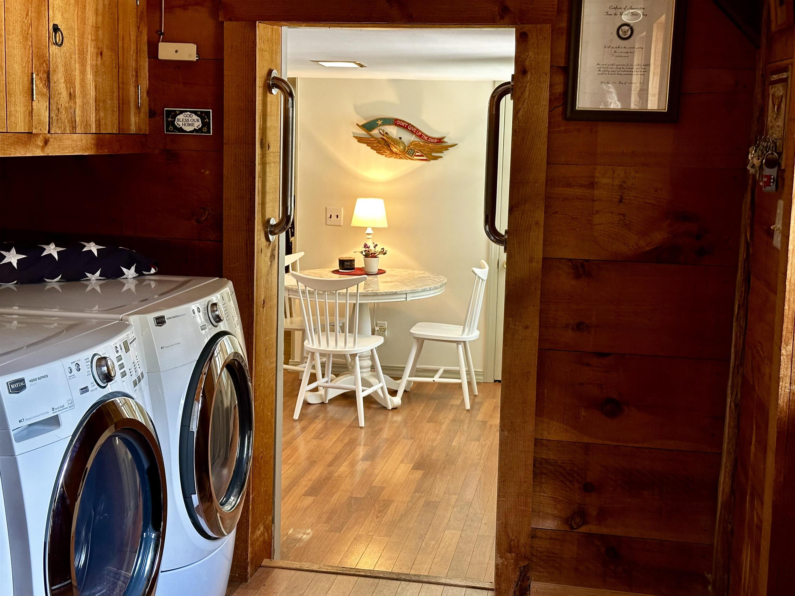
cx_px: 398
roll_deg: -1.6
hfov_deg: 39.7
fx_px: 1102
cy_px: 298
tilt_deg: -7.4
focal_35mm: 48
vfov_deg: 30.3
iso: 125
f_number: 1.78
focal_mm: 6.86
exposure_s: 1/60
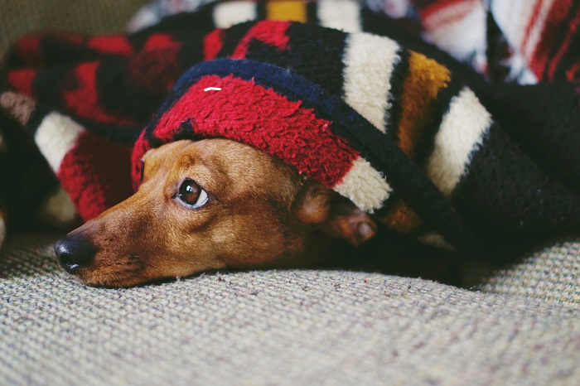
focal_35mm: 75
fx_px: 1208
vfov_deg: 18.2
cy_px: 193
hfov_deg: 27.0
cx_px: 290
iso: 400
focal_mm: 50
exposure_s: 1/60
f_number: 1.8
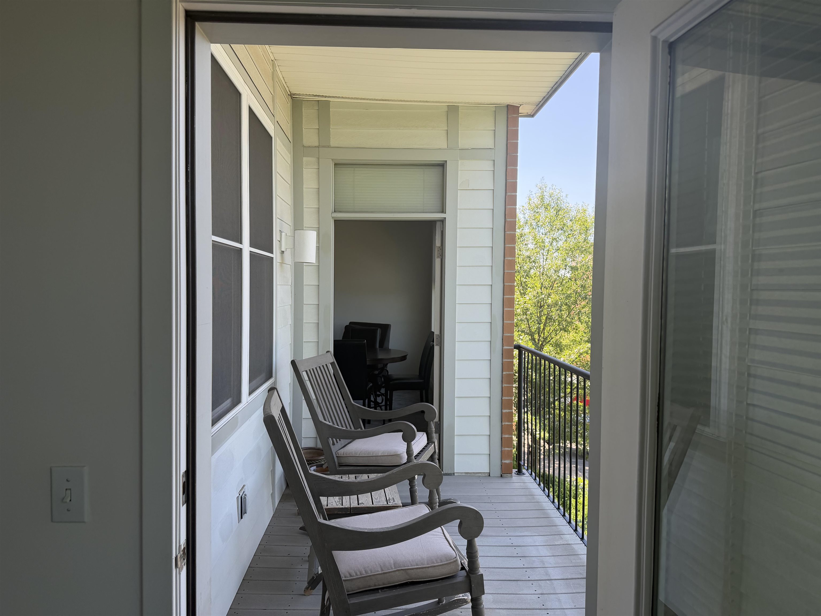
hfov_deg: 71.6
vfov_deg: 56.8
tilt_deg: -2.5
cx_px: 410
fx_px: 569
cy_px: 308
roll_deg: +0.3
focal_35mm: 24
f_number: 1.78
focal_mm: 6.76
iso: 100
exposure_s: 1/532
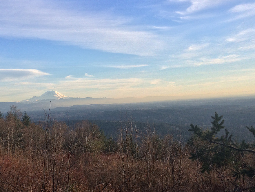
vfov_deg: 35.8
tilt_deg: -2.8
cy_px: 118
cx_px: 123
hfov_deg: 46.8
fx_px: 295
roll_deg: +5.4
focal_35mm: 40
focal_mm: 4.15
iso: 32
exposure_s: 1/855
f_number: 2.2
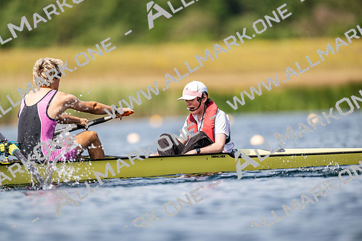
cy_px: 120
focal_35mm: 600
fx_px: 6034
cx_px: 181
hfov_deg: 3.4
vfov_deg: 2.3
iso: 160
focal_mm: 600
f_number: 4
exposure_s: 1/2500
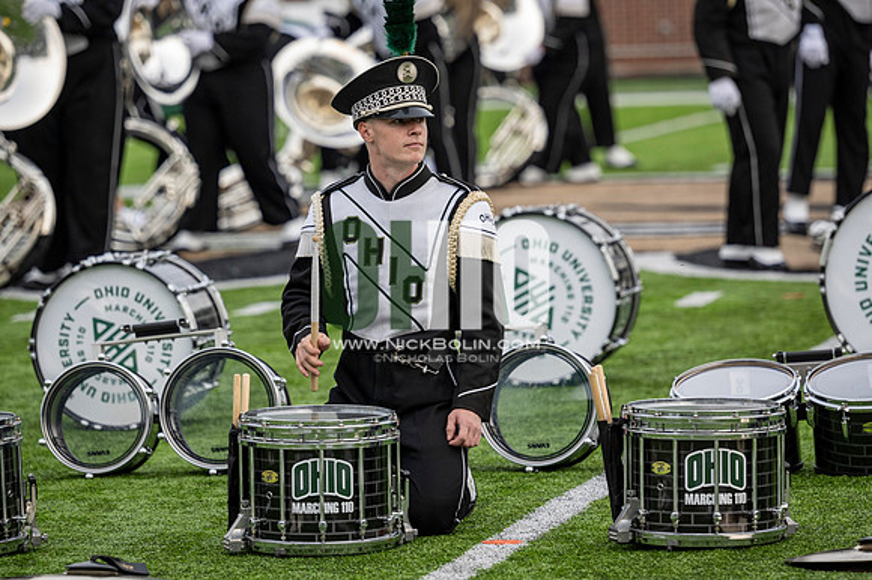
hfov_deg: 9.5
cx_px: 436
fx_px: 5253
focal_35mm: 217
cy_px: 290
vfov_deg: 6.3
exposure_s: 1/500
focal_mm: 145
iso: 250
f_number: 2.8
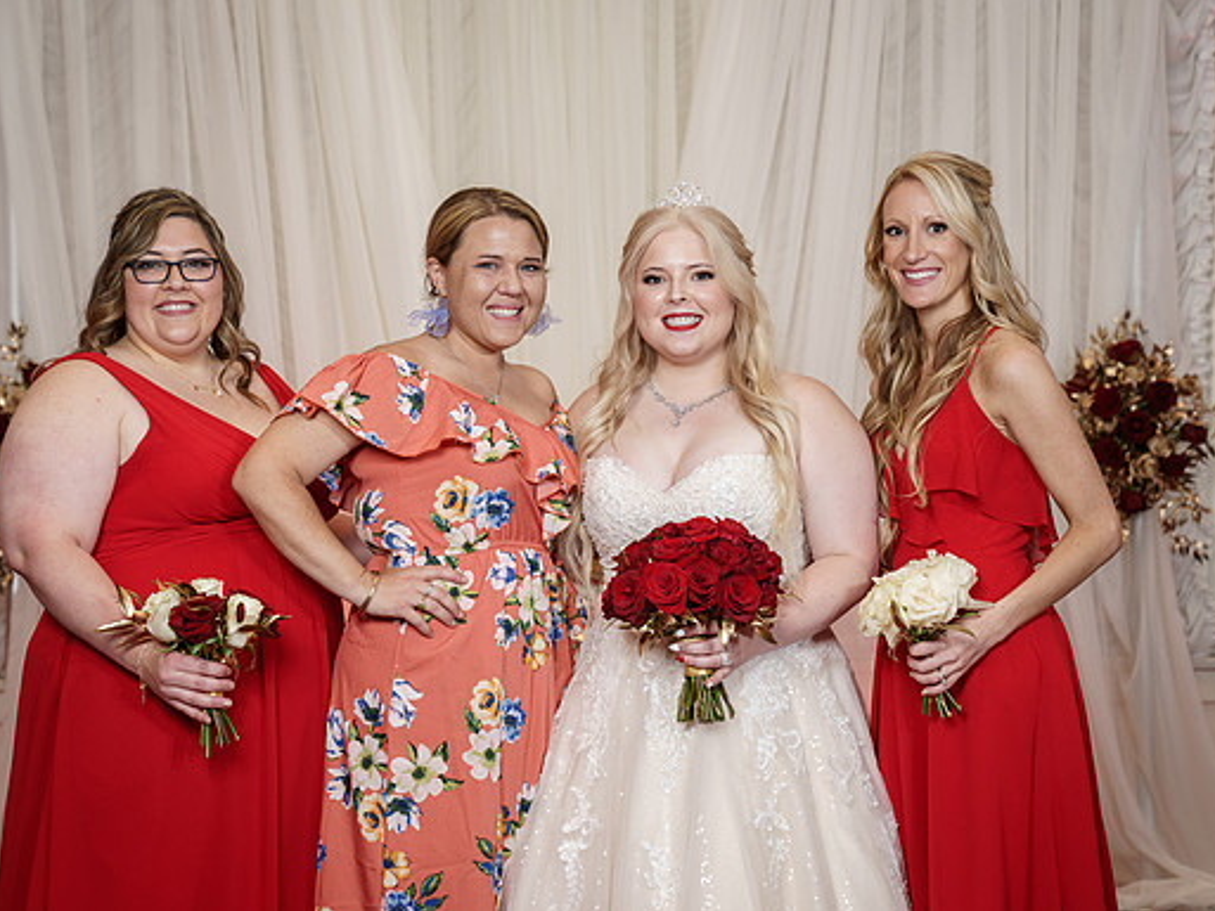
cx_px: 592
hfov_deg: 26.0
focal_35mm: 75
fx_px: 2633
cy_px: 456
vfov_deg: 19.6
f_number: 4
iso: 2000
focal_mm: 69
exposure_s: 1/160
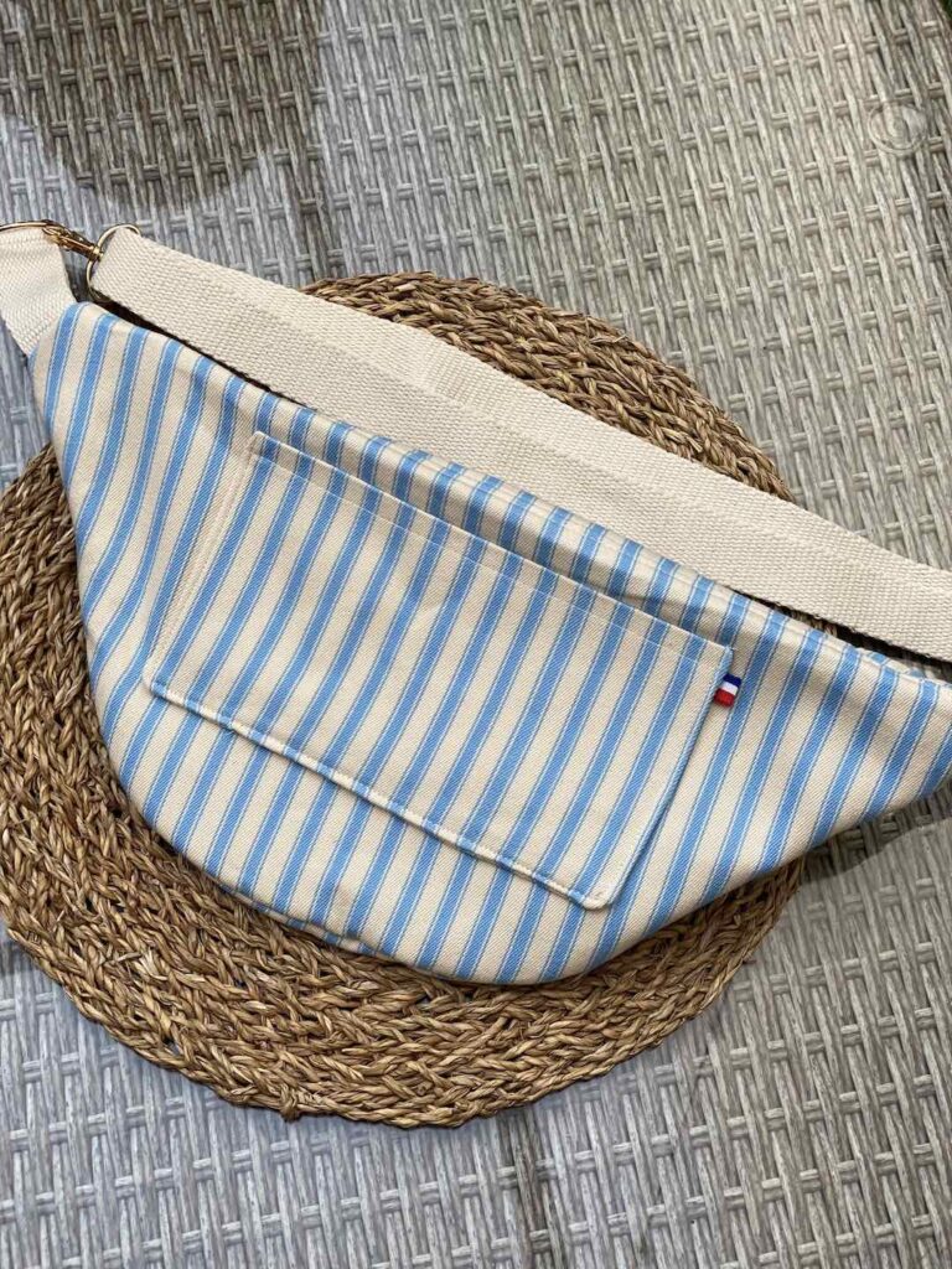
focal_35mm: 52
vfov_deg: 36.8
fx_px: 1907
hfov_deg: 28.0
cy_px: 634
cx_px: 476
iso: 20
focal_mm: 6
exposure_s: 1/239
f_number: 2
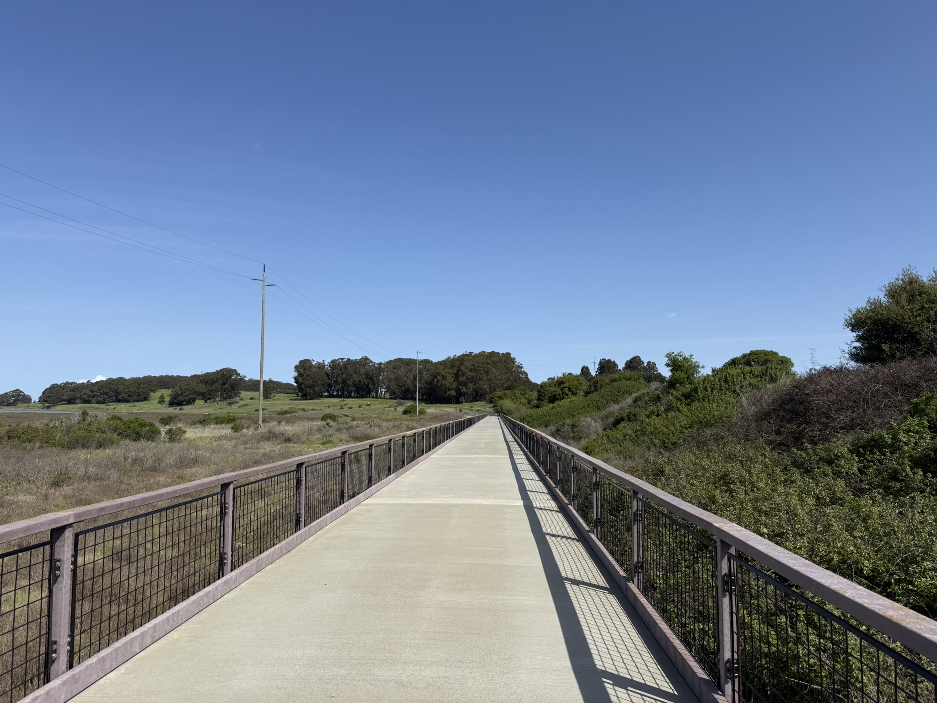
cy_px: 352
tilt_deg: +4.8
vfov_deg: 56.8
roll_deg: -0.8
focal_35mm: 24
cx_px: 468
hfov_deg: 71.6
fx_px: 650
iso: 80
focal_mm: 6.76
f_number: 1.78
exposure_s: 1/7353
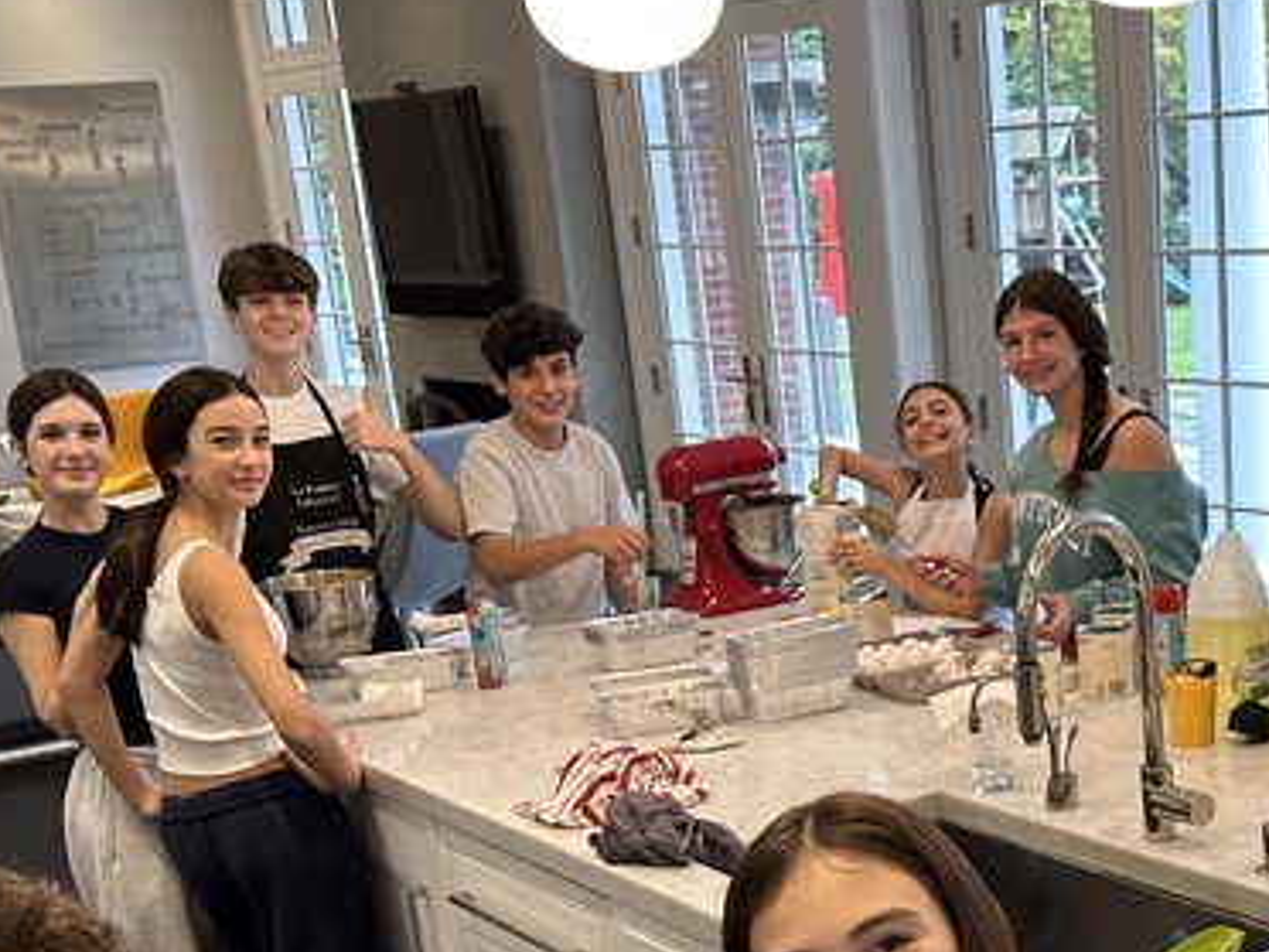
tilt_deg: -19.3
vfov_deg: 22.7
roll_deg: +3.6
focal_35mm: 62
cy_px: 962
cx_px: 1054
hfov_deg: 30.3
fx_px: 2273
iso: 160
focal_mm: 6.86
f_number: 1.78
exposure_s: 1/60
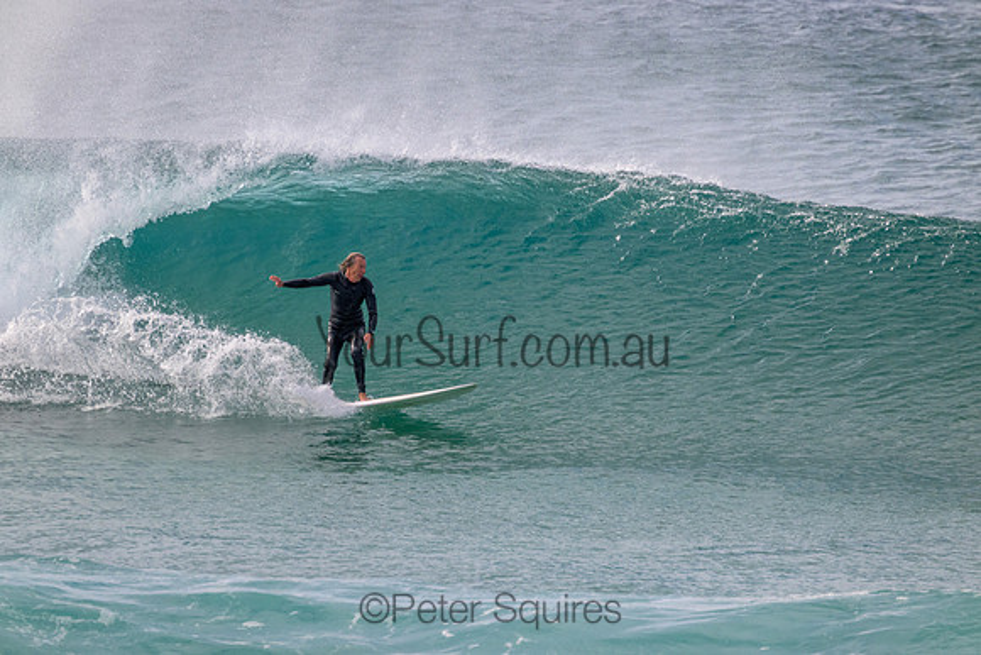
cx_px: 490
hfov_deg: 2.6
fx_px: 21804
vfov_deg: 1.7
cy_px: 328
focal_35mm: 800
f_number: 11
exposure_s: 1/2000
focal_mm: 800
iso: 1800
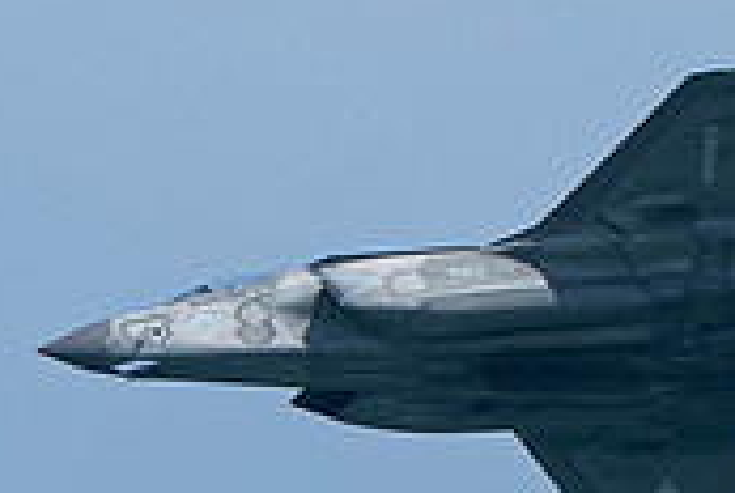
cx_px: -554
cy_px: 727
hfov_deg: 0.6
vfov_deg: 0.4
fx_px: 68185
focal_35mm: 3334
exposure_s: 1/1250
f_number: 10
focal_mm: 400
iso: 640
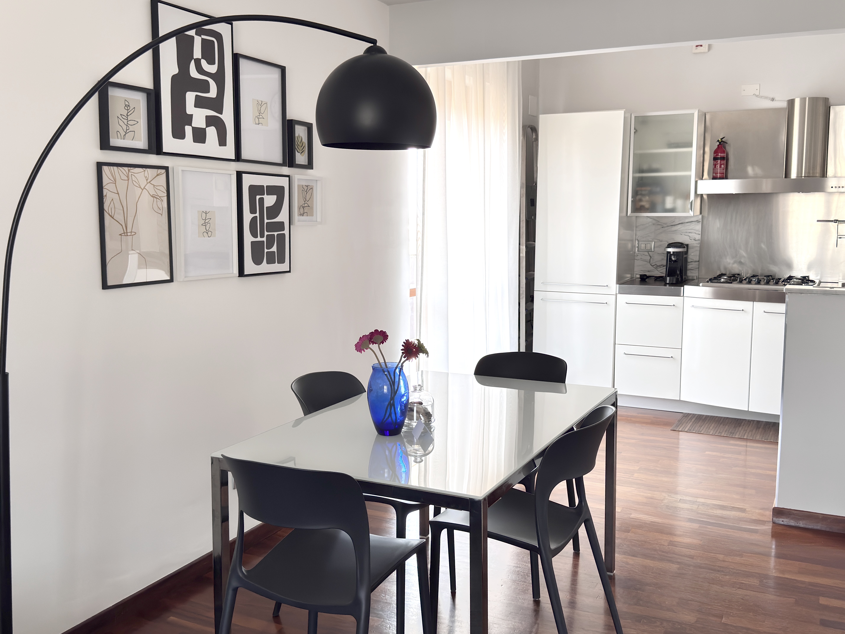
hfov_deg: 52.6
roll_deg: +0.4
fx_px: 854
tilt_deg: -7.1
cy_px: 317
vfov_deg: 40.7
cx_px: 422
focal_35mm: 35
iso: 100
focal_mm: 6.76
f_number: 1.78
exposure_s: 1/122
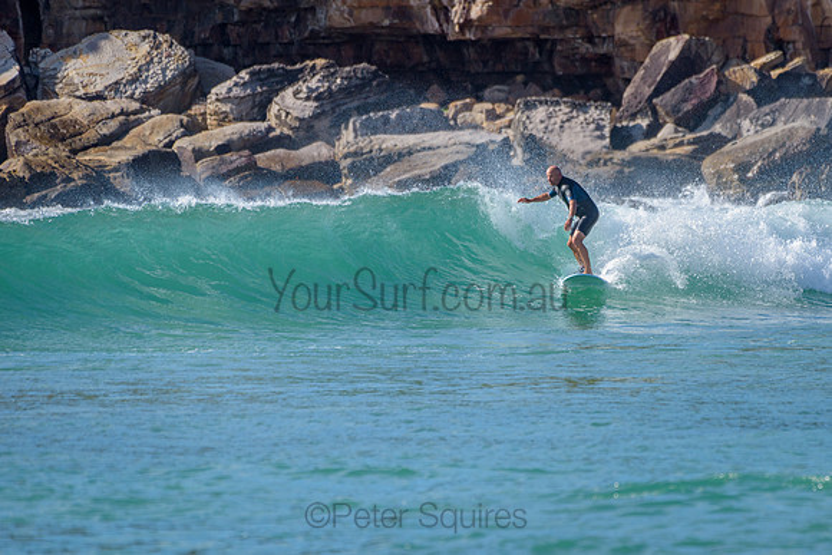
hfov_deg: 3.4
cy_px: 253
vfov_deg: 2.2
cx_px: 510
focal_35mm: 613
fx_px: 14166
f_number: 5.6
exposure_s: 1/2000
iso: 250
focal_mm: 500
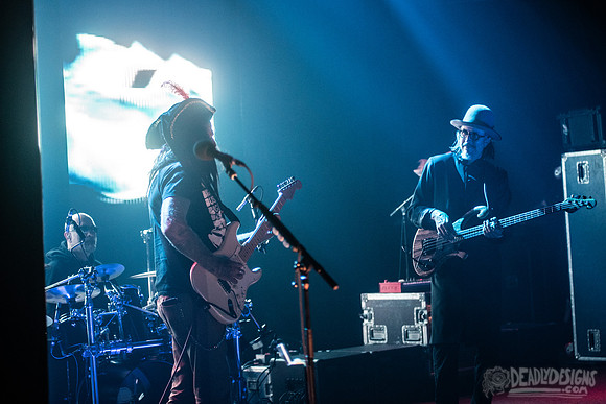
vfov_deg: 16.0
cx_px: 323
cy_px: 188
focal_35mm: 85
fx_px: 1438
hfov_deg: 23.8
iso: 4000
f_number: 3.2
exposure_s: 1/100
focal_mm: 80
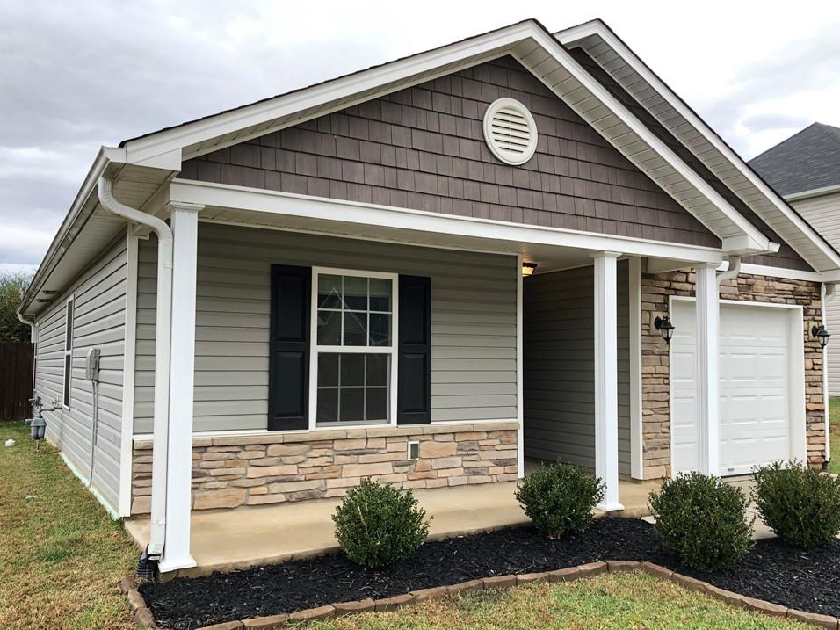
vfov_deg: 46.8
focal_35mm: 30
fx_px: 728
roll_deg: +0.5
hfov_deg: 59.9
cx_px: 436
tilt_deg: +3.4
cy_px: 331
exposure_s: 1/153
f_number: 1.8
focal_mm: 4
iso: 20
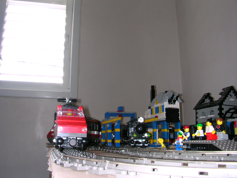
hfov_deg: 50.1
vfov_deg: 38.7
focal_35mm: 37
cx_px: 118
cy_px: 89
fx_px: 253
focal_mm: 5.6
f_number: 4.5
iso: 100
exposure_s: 1/30
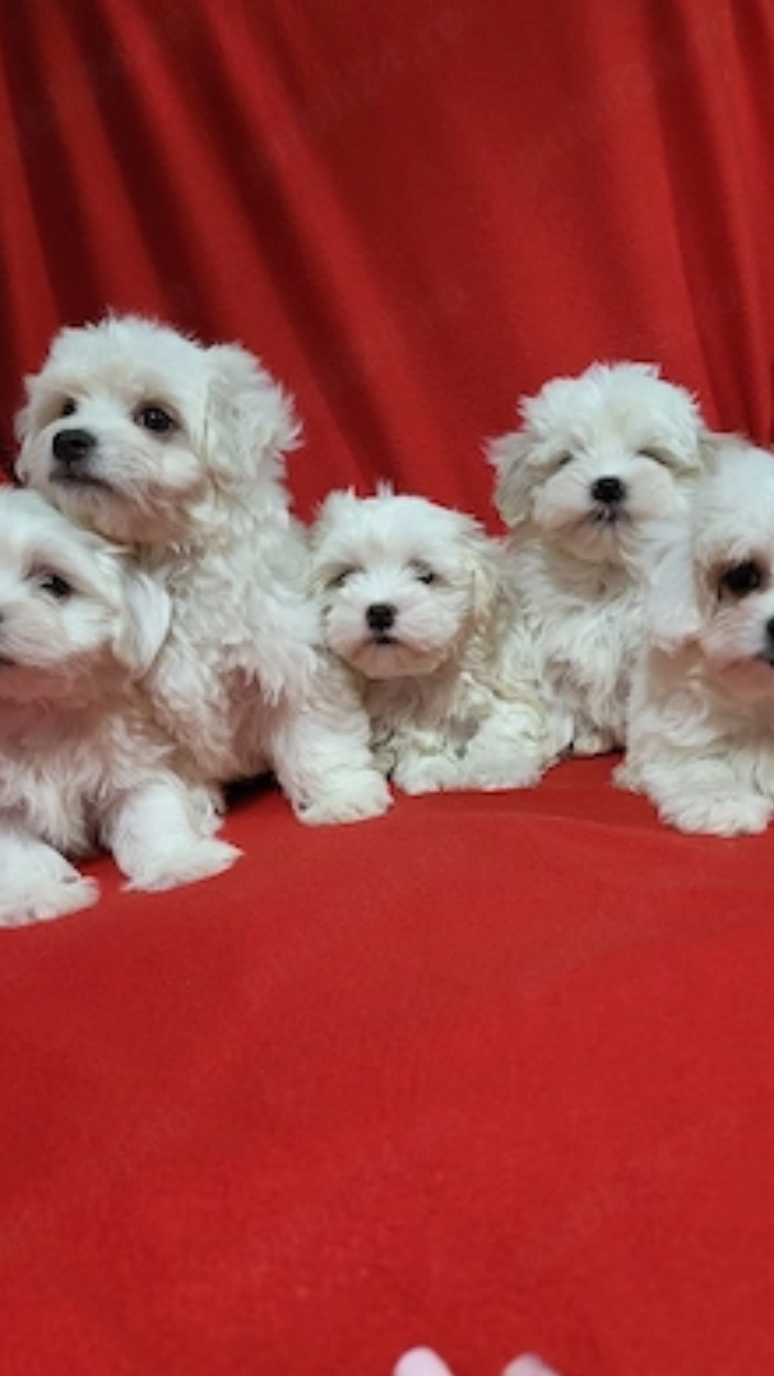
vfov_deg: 66.1
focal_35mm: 29
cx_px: 422
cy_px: 683
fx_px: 1058
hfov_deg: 40.2
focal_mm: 5.4
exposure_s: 1/50.3
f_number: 1.8
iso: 160
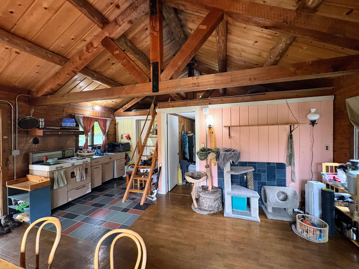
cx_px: 180
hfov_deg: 102.1
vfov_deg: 85.7
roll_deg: +1.1
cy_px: 134
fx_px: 145
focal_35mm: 14
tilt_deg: -0.9
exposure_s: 1/60
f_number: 2.2
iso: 800
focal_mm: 2.22
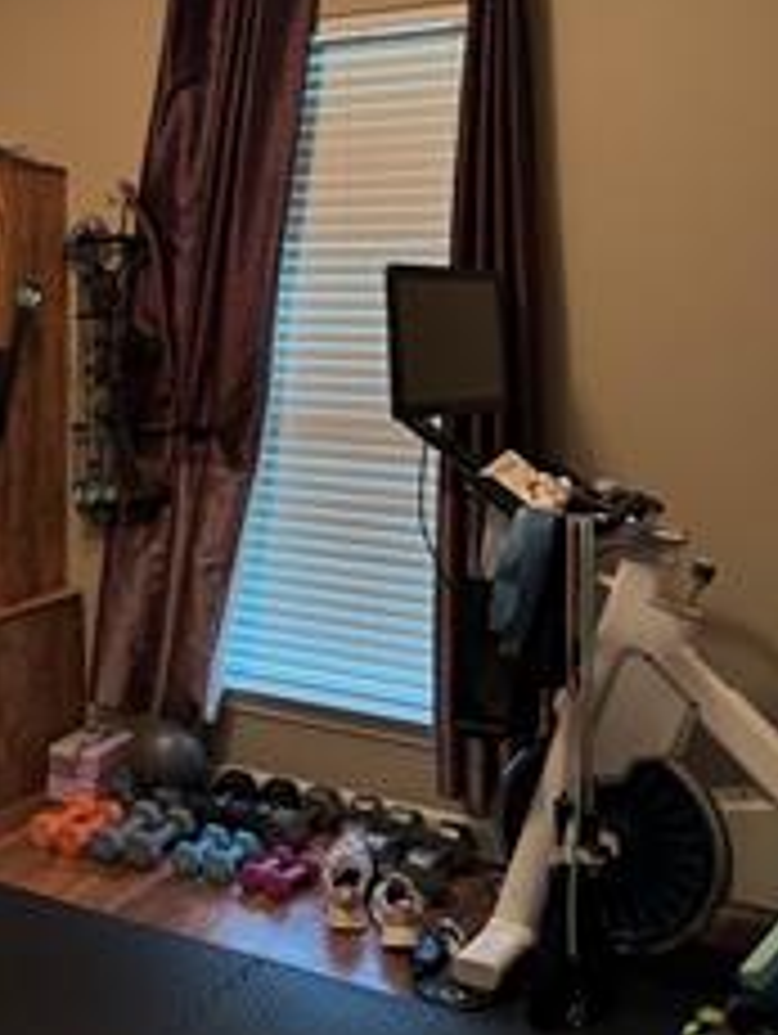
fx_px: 1496
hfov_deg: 28.1
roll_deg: +1.6
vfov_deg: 37.5
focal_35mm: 50
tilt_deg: -0.2
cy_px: 306
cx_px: 81
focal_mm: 6.76
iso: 800
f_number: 1.78
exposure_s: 1/30
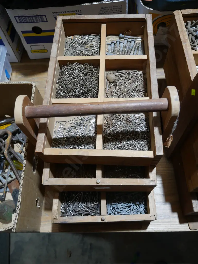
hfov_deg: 46.8
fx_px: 229
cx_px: 99
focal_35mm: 30
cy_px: 132
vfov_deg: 59.9
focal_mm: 15
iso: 320
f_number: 3.6
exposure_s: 1/60
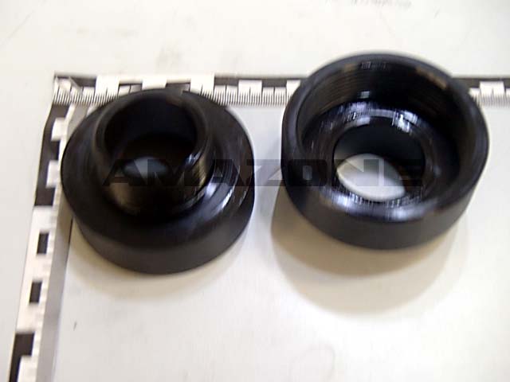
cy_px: 191
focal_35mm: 52
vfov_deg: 28.0
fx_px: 766
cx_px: 255
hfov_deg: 36.8
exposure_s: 1/13
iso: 400
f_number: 5
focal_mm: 9.39
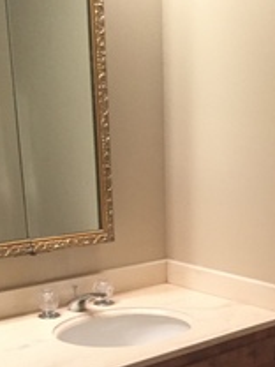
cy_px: 402
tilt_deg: -23.9
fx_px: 710
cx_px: 238
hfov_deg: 21.5
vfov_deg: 26.7
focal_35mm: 67
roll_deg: -2.4
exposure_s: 1/30
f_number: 2.2
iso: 160
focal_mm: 4.15
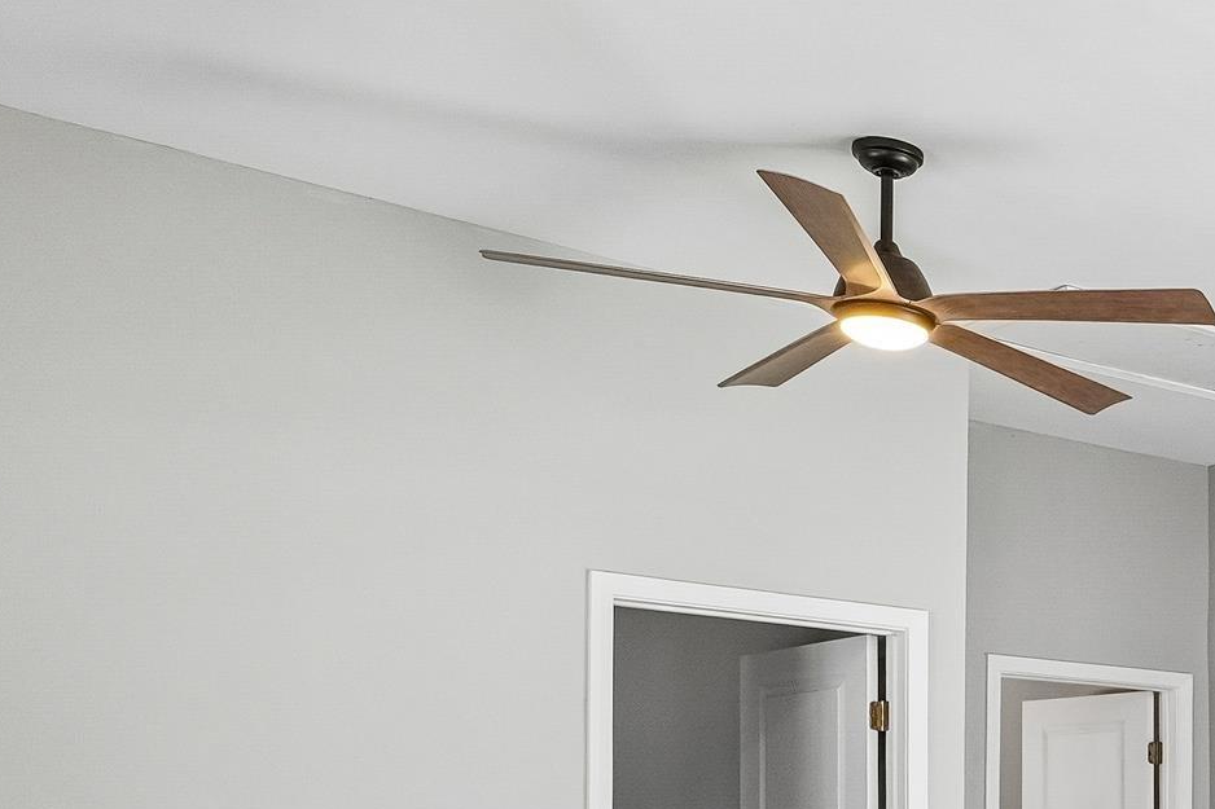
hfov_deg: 28.5
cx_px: 1778
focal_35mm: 48
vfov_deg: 25.9
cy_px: 898
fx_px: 1620
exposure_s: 1/30
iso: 125
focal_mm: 10
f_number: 8
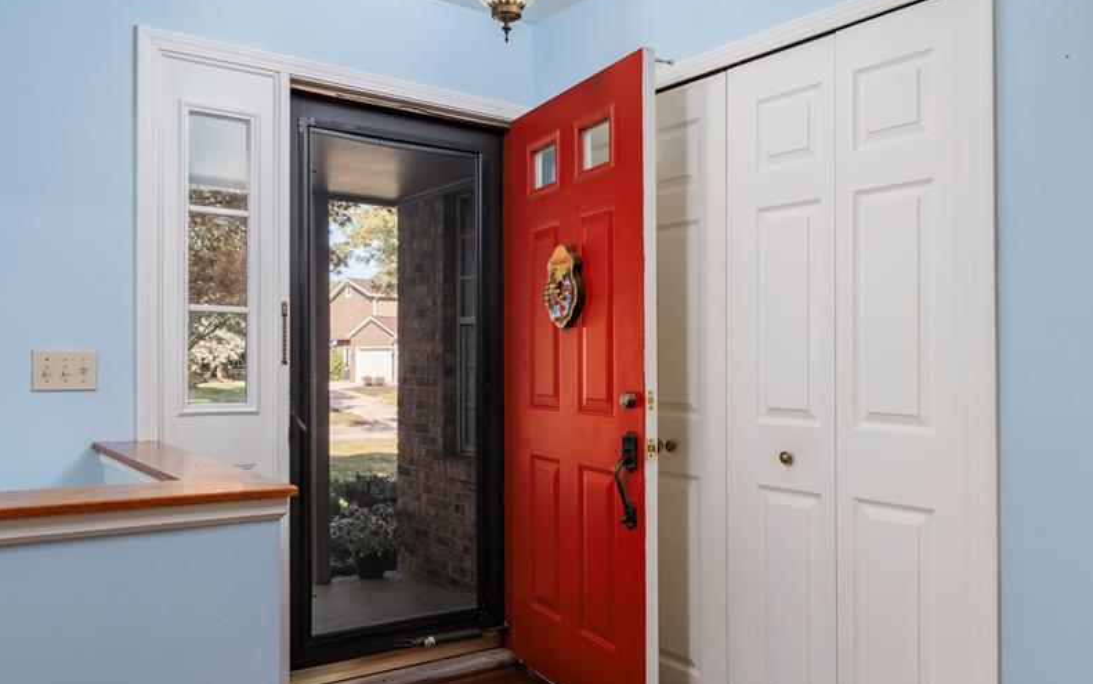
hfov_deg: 64.6
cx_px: 526
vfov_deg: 43.2
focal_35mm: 29
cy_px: 368
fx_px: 864
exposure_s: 1/250
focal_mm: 14.8
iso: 800
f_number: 6.4
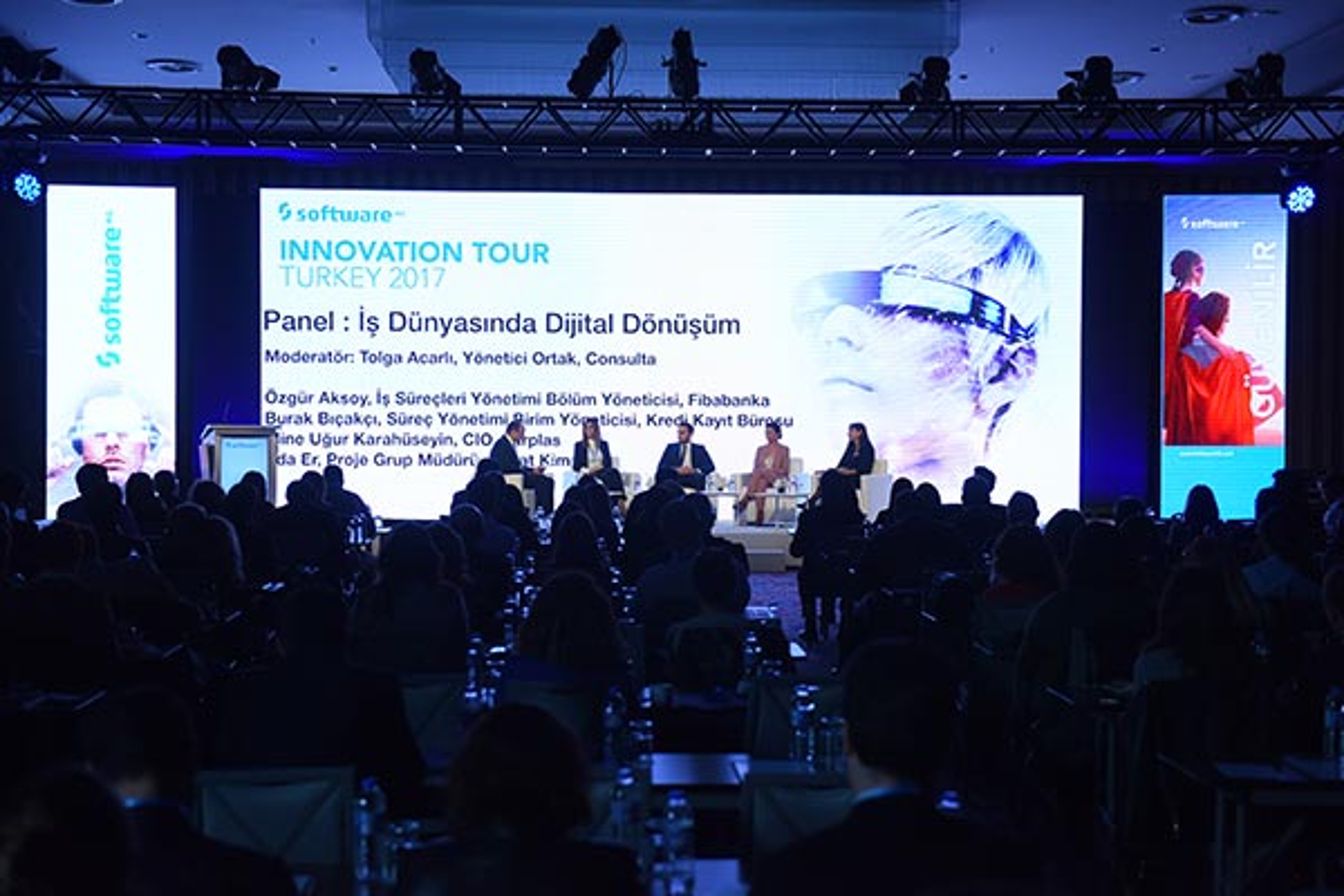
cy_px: 448
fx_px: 2053
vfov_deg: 24.6
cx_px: 672
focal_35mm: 55
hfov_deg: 36.2
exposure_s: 1/500
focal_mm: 55
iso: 1250
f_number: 3.2
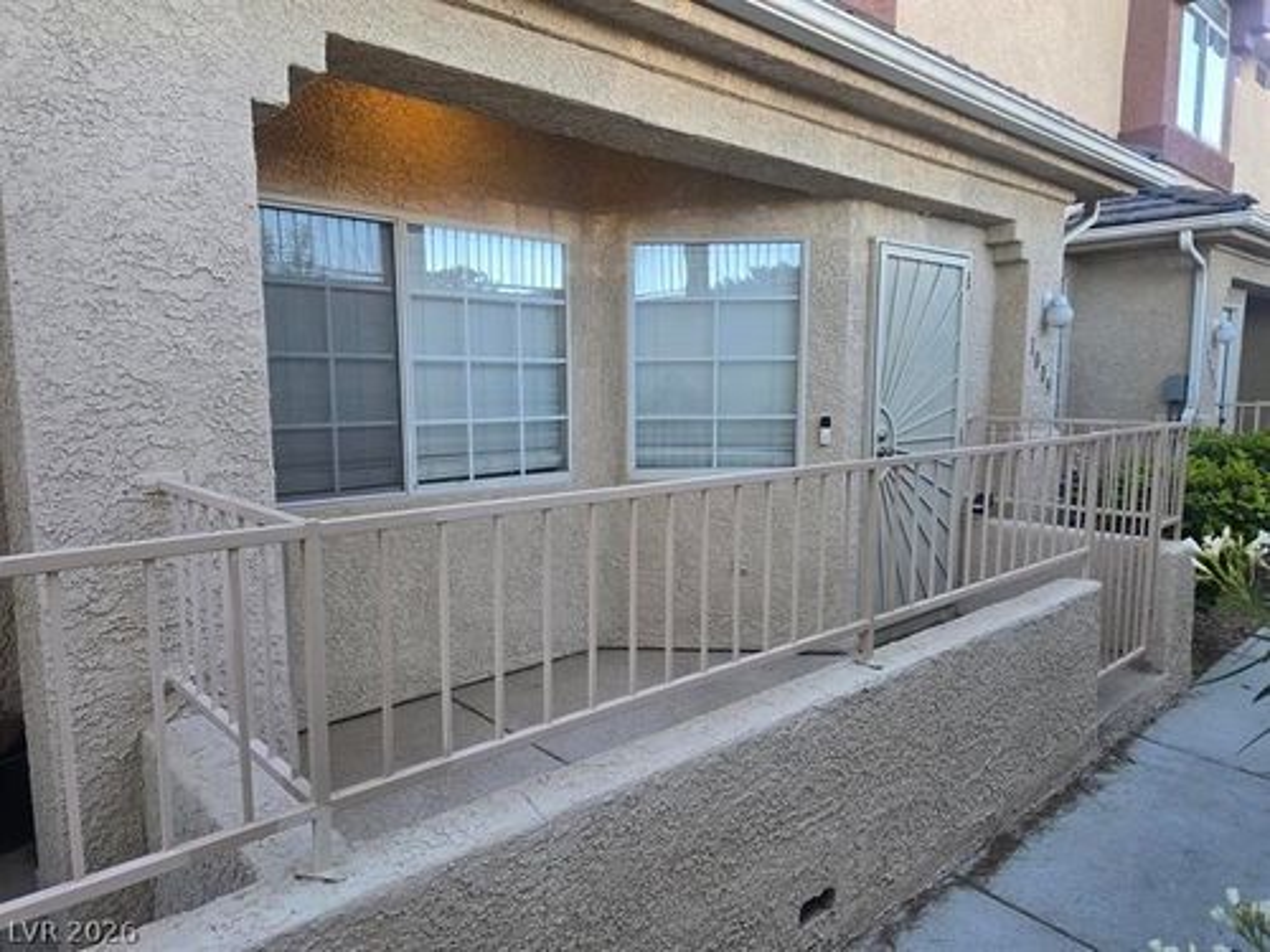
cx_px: 635
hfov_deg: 73.9
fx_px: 844
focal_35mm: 23
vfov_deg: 58.9
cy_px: 476
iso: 50
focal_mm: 6.3
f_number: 1.7
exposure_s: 1/180
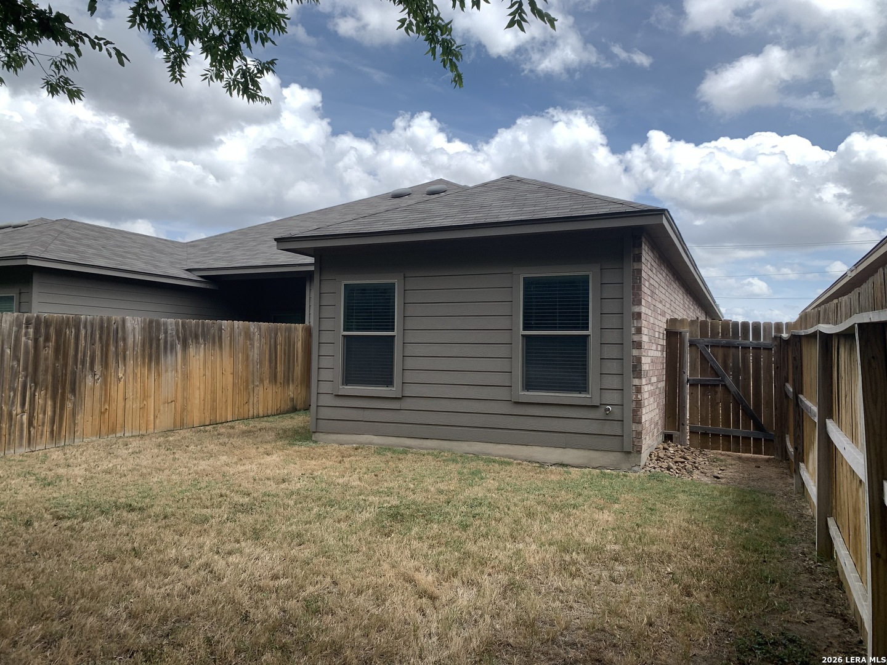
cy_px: 332
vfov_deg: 53.1
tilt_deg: +5.6
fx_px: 666
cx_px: 444
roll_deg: -2.3
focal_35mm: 26
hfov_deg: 67.3
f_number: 1.8
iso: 25
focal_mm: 4.25
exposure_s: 1/2421
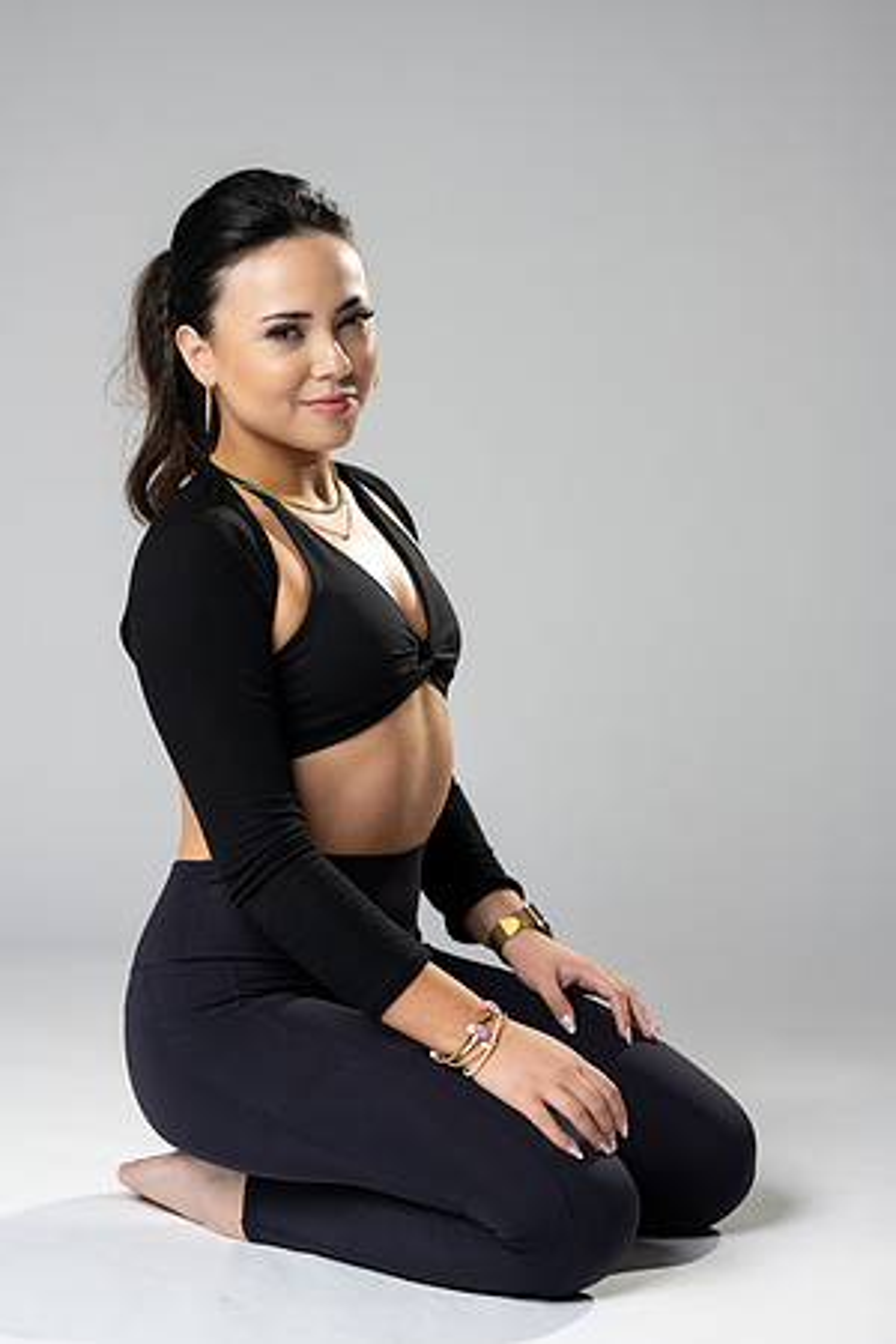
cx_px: 448
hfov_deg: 16.1
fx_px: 3173
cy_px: 672
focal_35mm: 85
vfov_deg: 23.9
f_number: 2.8
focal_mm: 85
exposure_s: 1/125
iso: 200
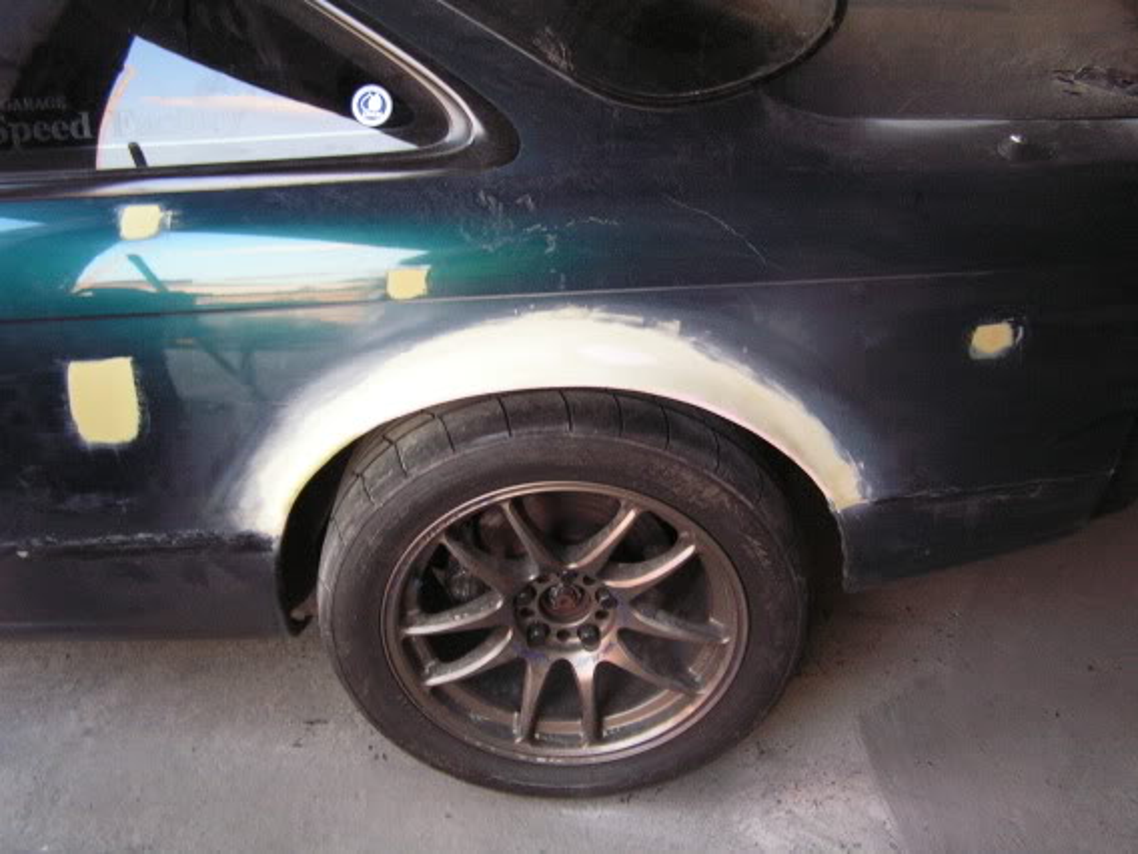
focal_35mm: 38
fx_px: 1249
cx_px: 569
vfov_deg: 37.7
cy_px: 427
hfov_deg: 49.0
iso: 160
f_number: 2.8
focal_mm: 6.3
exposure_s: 1/40
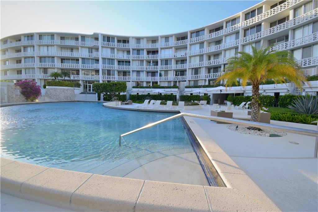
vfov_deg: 77.3
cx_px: 159
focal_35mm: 15
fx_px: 132
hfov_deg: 100.4
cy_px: 106
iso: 400
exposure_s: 1/200
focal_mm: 10
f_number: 10
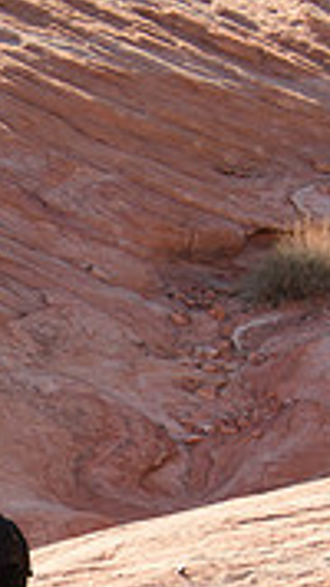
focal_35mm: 282
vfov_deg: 7.6
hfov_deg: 4.3
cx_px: -112
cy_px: 635
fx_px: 4391
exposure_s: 1/40
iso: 200
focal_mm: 55
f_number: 11
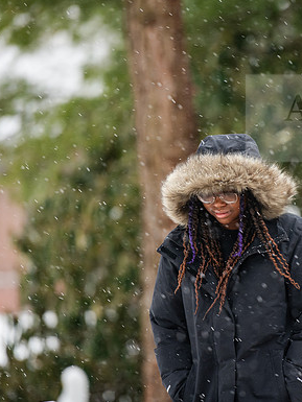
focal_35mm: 290
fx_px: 3372
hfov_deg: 5.1
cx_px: 214
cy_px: 201
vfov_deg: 6.8
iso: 500
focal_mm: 200
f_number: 3.2
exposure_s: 1/200
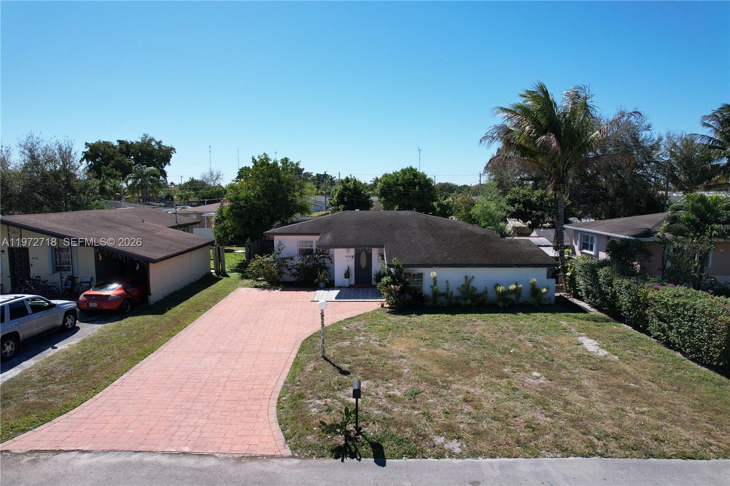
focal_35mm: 22
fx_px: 446
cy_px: 243
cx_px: 365
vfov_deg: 57.2
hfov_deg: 78.6
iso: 110
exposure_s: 1/2000
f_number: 2.8
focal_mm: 8.38
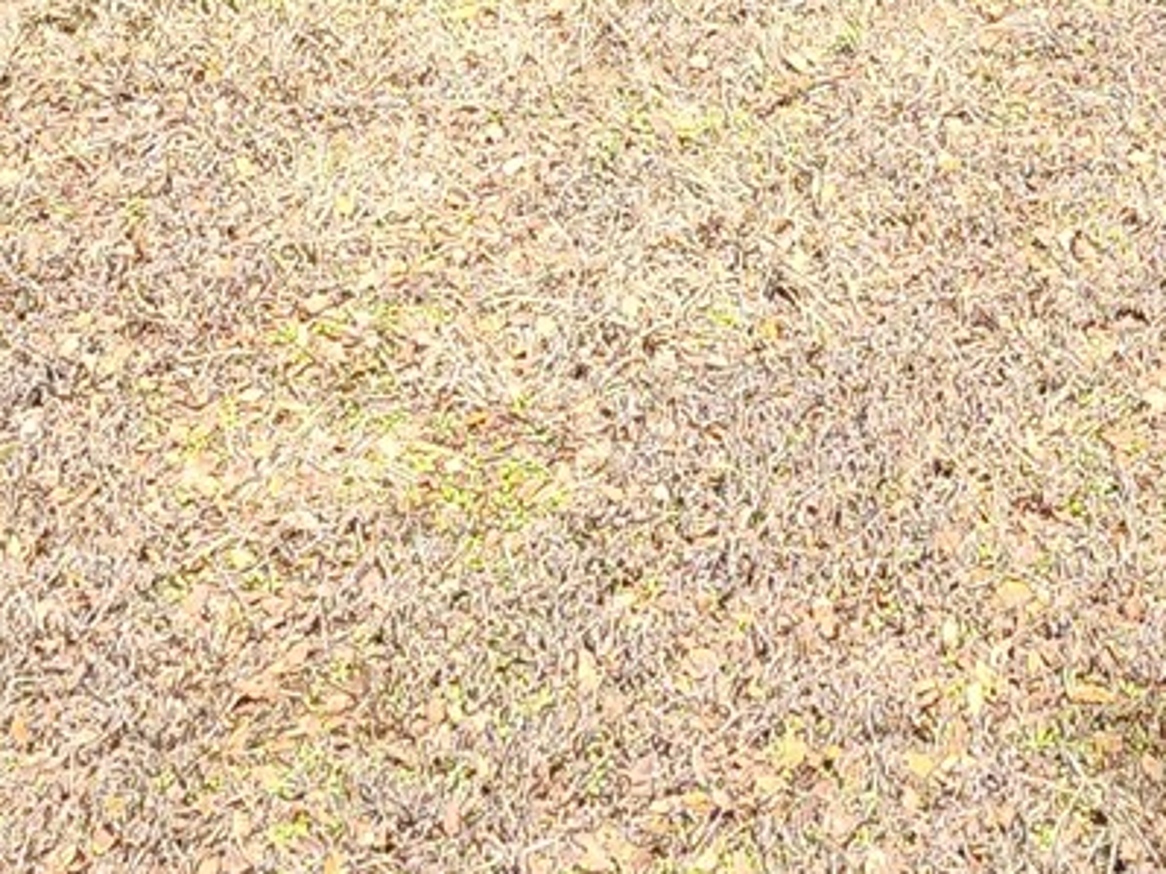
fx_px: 3973
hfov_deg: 16.6
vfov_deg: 10.5
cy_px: -1336
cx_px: 839
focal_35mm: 118
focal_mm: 6.4
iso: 12
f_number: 1.8
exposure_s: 1/363
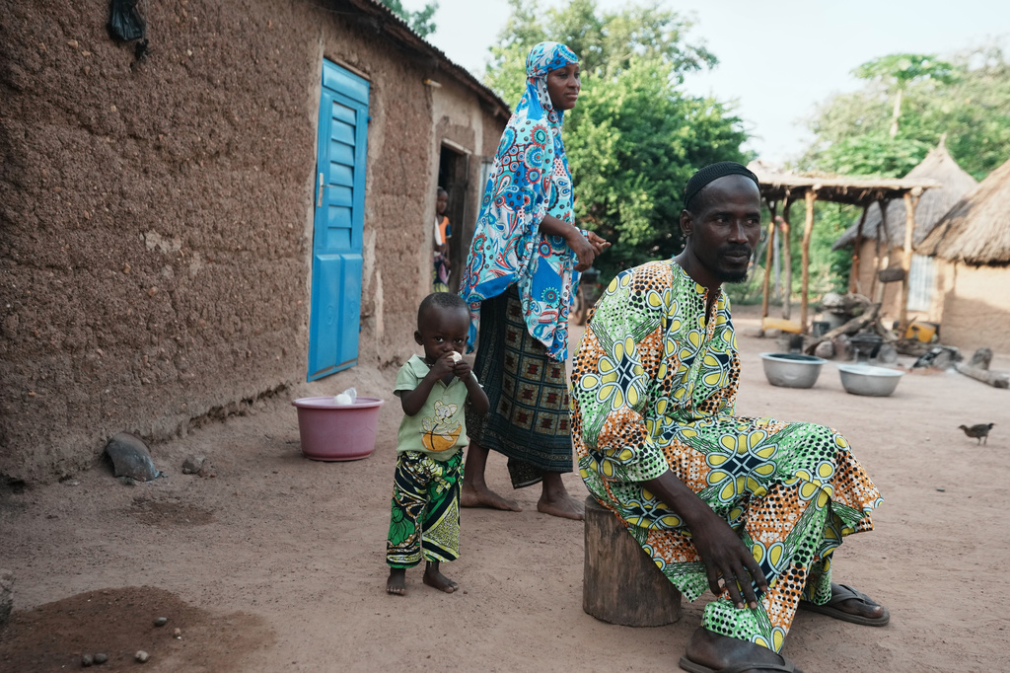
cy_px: 336
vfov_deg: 37.8
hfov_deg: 54.4
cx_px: 505
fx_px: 982
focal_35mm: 35
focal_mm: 35
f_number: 3.5
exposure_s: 1/2500
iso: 1250
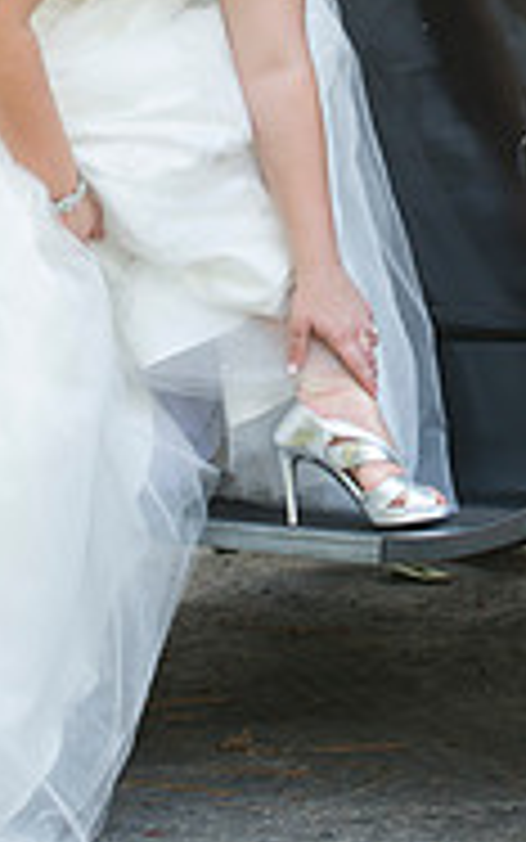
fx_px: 5340
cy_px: 126
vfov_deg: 9.0
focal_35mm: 233
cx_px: 411
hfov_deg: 5.6
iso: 320
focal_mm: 95
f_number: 5
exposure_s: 1/80
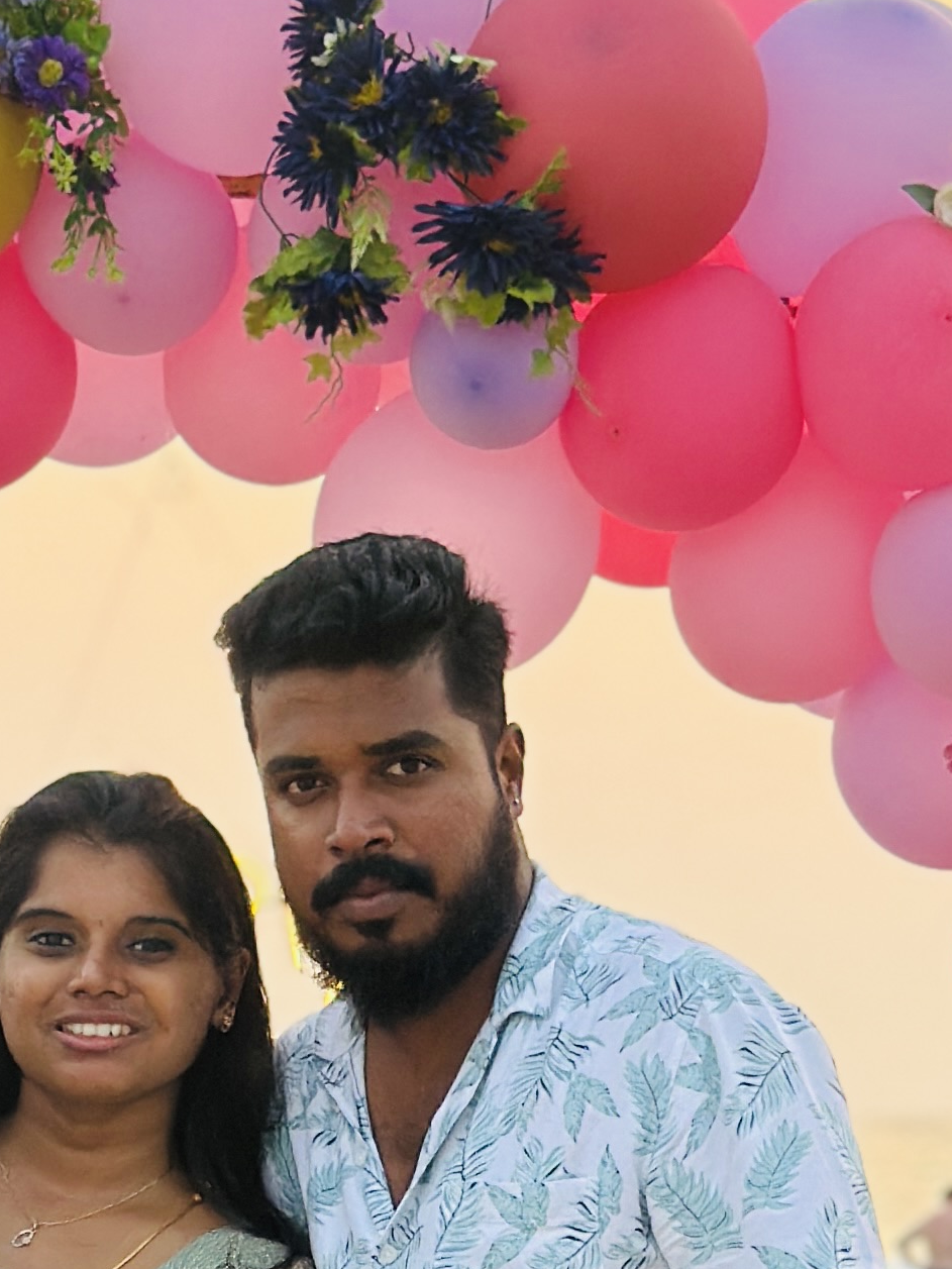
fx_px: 5646
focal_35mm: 154
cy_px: 1338
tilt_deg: -1.0
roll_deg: -0.3
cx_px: 373
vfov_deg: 12.6
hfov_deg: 9.6
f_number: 1.78
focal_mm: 6.86
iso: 80
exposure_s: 1/571
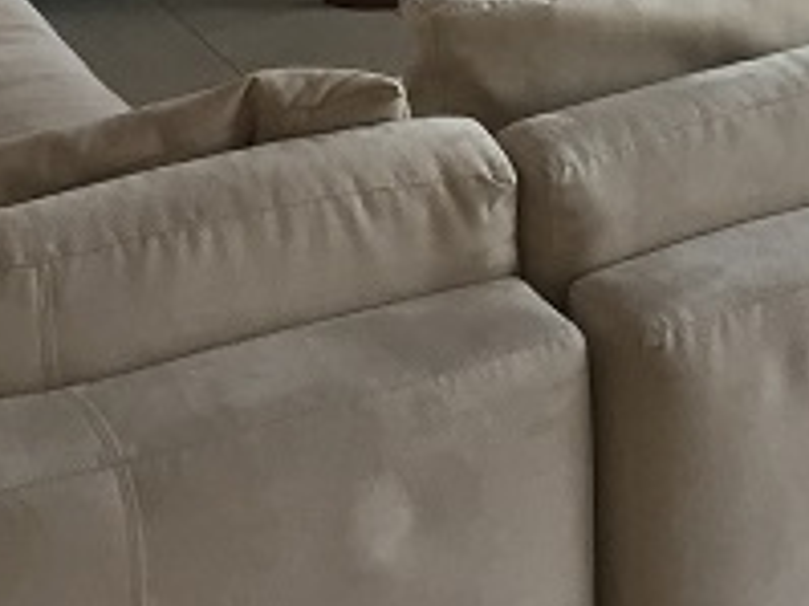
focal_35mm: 119
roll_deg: -1.0
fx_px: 2779
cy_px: -395
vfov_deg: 11.7
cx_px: 813
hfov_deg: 16.2
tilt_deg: -13.5
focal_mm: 4.15
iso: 40
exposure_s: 1/33
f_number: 2.2
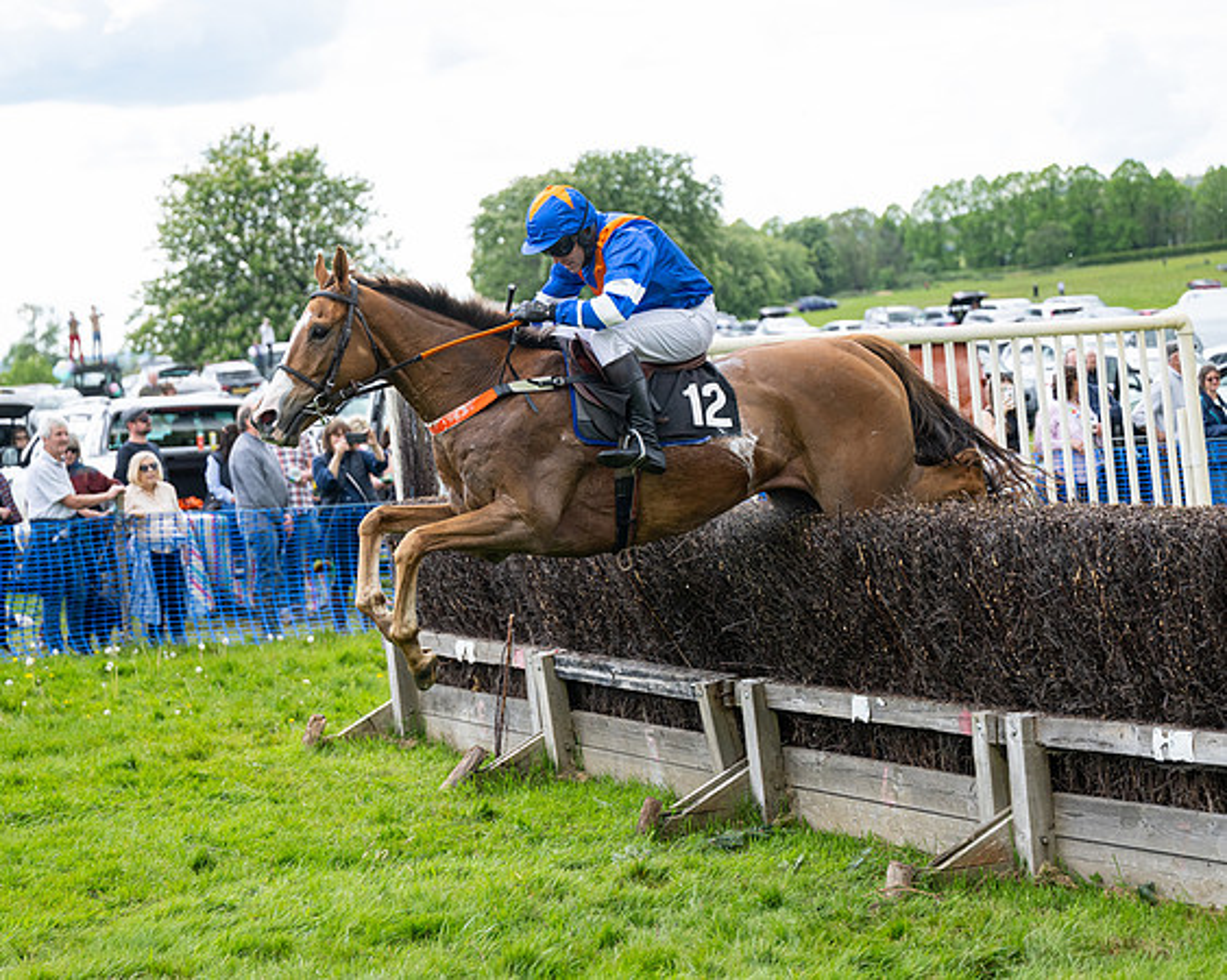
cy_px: 502
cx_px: 629
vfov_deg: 17.9
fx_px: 3116
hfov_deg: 22.3
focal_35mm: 86
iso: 400
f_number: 2.8
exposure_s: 1/2000
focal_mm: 70
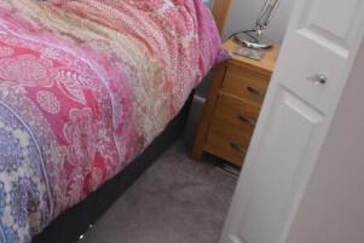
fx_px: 516
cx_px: -106
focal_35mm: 51
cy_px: -4
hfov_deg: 30.7
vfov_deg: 25.2
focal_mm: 10
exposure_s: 1/10
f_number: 8
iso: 400
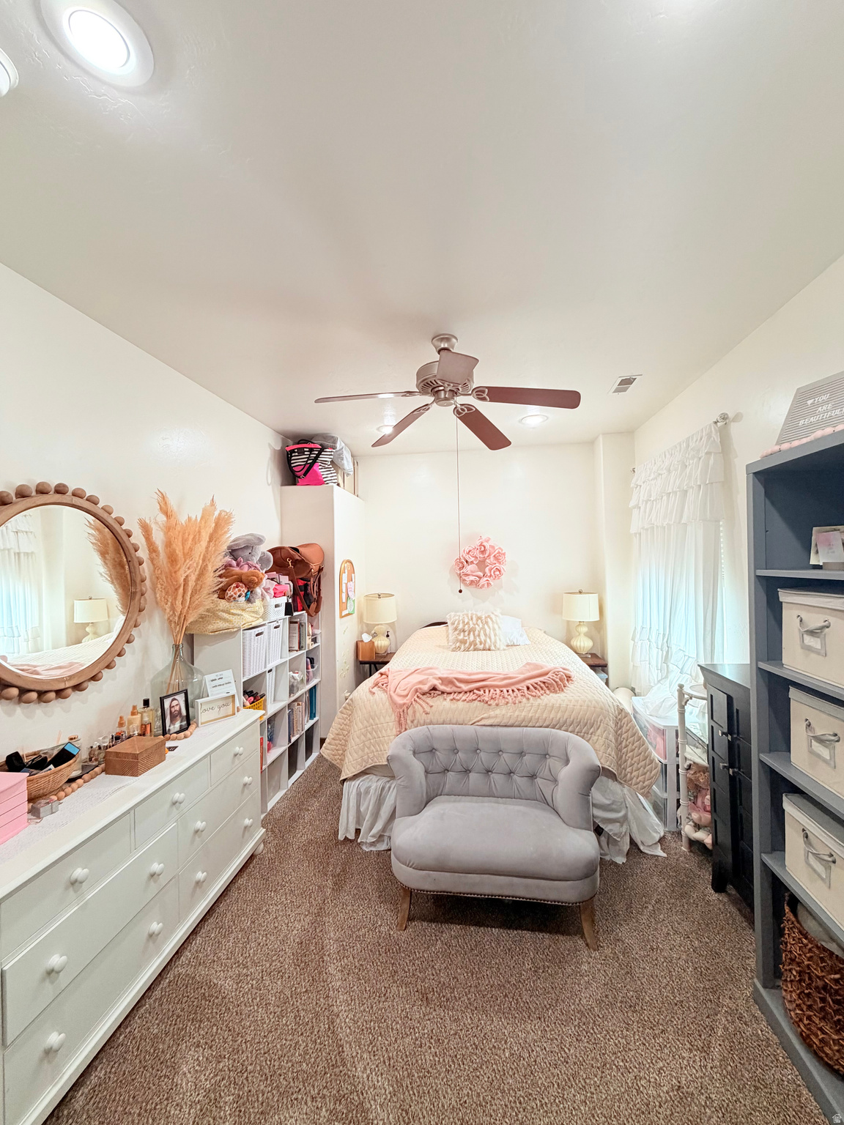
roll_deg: +1.7
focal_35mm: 14
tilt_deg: +1.1
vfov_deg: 102.1
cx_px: 422
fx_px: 455
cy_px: 562
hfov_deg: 85.7
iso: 160
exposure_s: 1/60
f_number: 2.2
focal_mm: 2.22
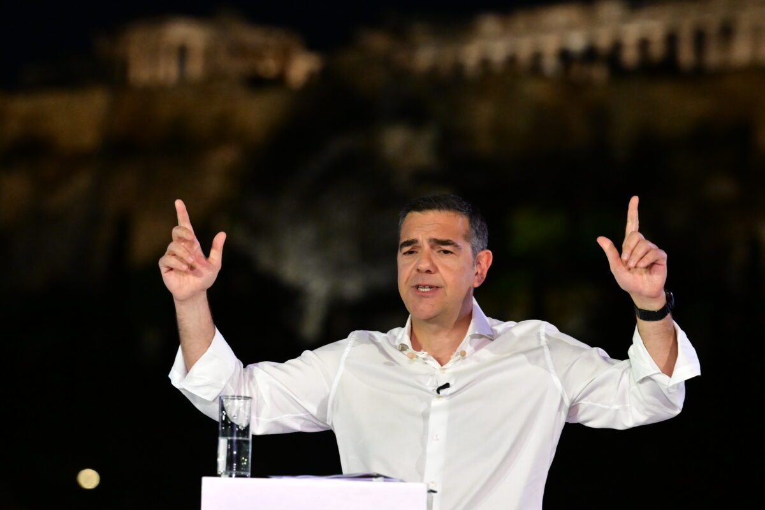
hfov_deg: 7.9
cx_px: 382
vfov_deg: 5.2
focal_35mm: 262
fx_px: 5567
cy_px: 255
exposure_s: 1/200
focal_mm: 175
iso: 6400
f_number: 4.5
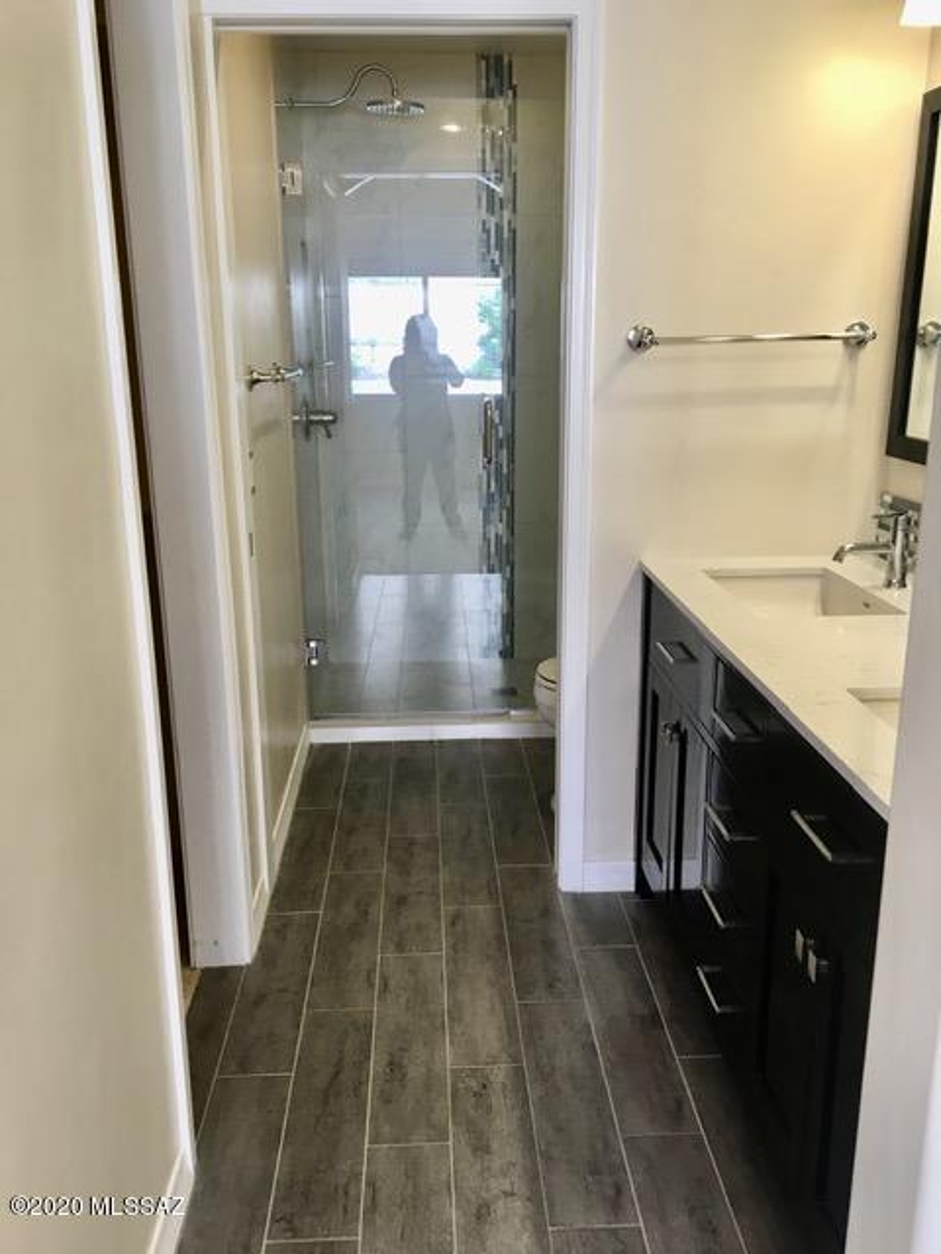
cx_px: 470
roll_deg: -0.1
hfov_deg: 48.2
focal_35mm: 29
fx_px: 1051
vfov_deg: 61.7
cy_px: 627
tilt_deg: -16.2
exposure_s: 1/30
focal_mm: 4.15
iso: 32
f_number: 2.2
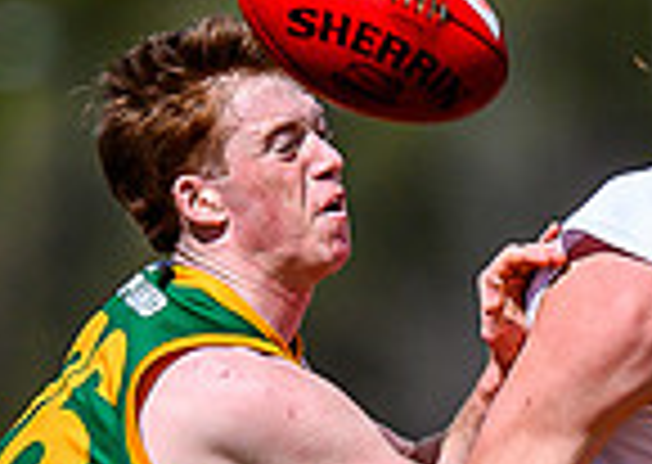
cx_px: 832
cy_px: 598
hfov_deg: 0.6
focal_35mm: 3150
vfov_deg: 0.5
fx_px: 58221
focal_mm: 500
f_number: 4
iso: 160
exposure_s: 1/3200
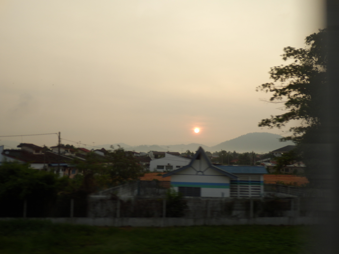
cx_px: 170
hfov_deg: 46.8
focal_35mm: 40
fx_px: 392
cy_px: 127
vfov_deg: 36.0
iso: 80
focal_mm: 7.3
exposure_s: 1/100
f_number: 3.7
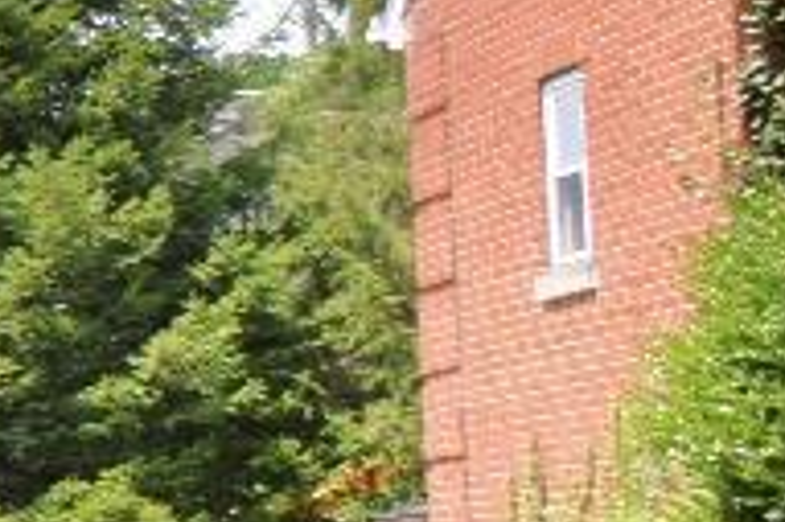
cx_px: -2166
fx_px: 2571
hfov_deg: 8.8
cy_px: 427
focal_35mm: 118
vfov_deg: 11.5
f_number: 8
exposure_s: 1/250
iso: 320
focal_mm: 10
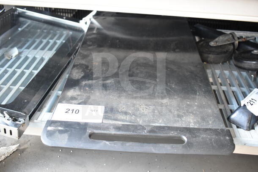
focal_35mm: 33
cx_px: 129
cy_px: 86
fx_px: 237
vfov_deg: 40.0
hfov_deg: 57.2
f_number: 3.8
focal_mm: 22
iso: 1800
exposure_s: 1/40
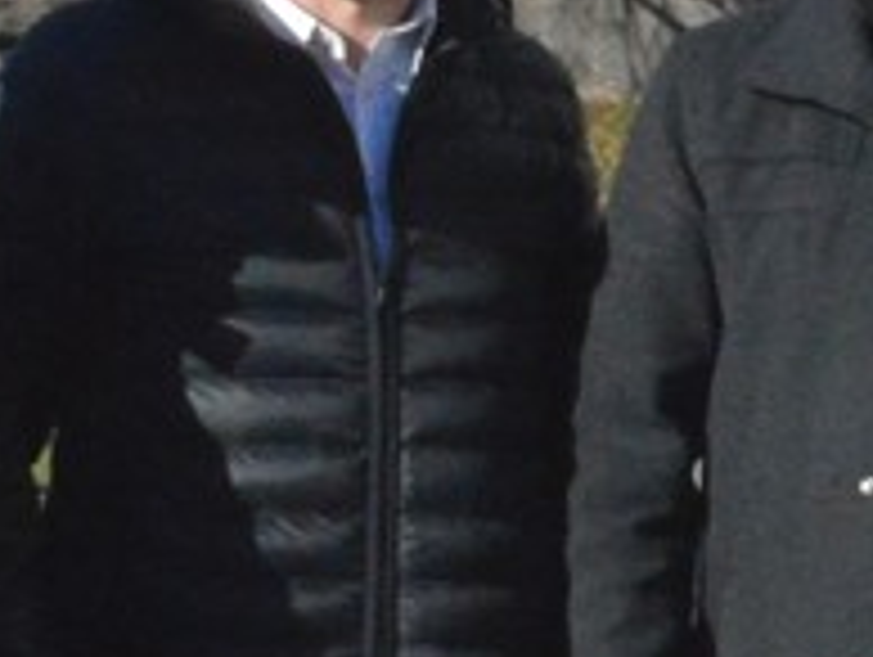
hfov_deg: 6.6
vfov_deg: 5.4
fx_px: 6995
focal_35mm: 277
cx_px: 2520
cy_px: 410
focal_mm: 23
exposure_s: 1/1600
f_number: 20
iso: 3200
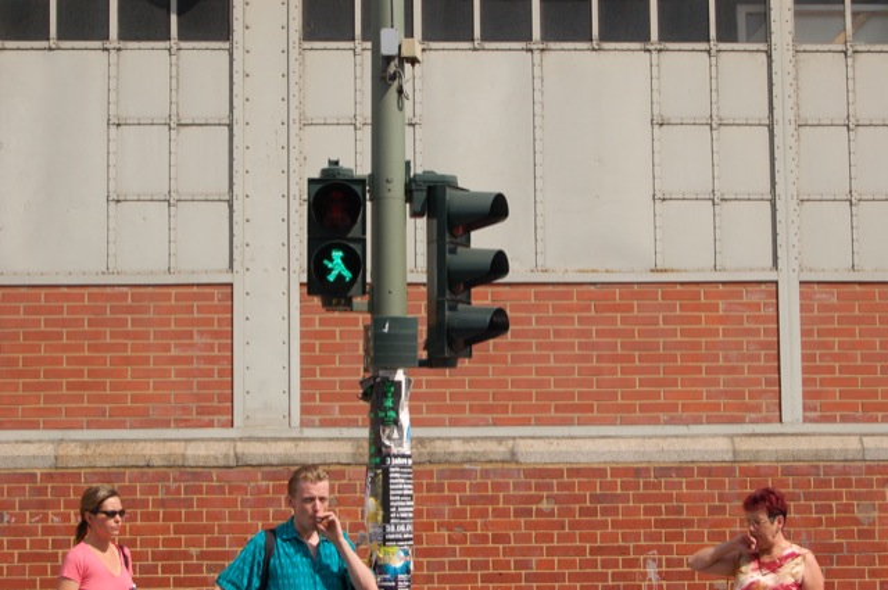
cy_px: 295
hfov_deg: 24.6
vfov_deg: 16.5
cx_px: 444
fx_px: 2032
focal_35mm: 82
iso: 400
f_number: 11
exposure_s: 1/400
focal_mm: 55
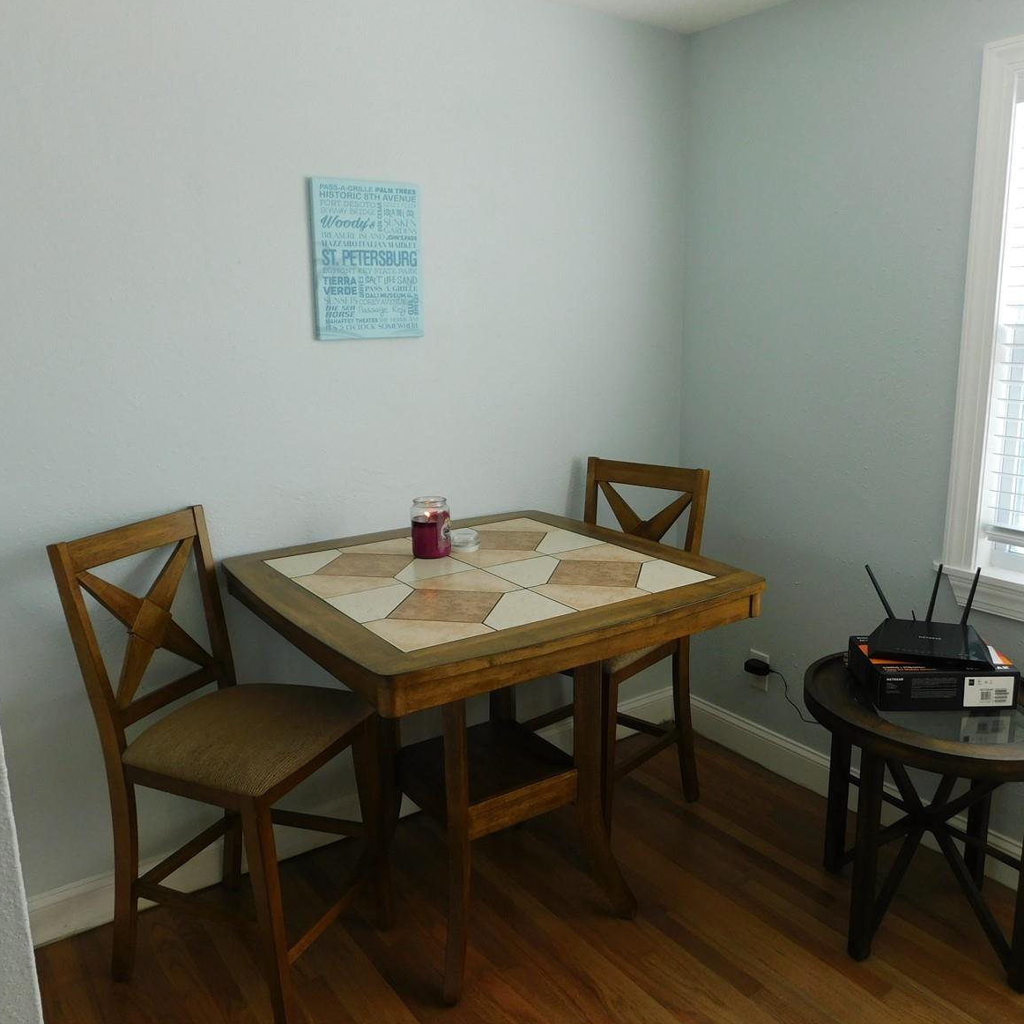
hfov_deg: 57.2
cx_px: 552
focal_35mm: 28
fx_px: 937
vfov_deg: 57.3
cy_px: 497
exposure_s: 1/80
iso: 125
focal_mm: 4
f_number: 3
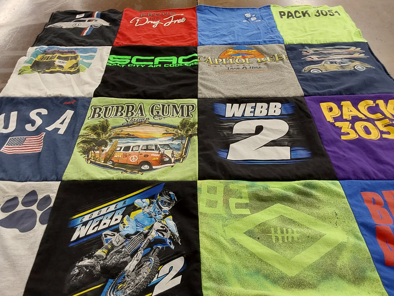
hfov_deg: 63.4
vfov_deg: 49.7
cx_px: 197
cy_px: 148
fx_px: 319
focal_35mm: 28
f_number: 1.9
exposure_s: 1/50
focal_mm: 2.91
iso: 100
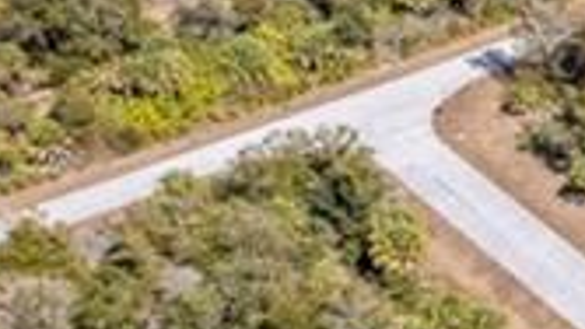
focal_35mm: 141
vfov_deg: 8.5
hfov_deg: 11.6
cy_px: -58
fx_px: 2188
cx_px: 1524
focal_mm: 8.38
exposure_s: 1/1500
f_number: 2.8
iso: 140
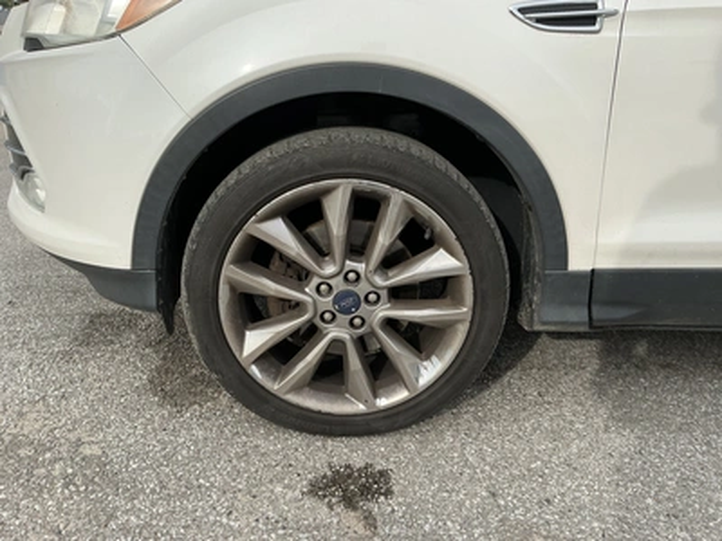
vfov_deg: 49.7
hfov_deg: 63.4
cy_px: 270
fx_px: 584
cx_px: 361
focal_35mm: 28
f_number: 1.8
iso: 25
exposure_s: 1/1076
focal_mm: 3
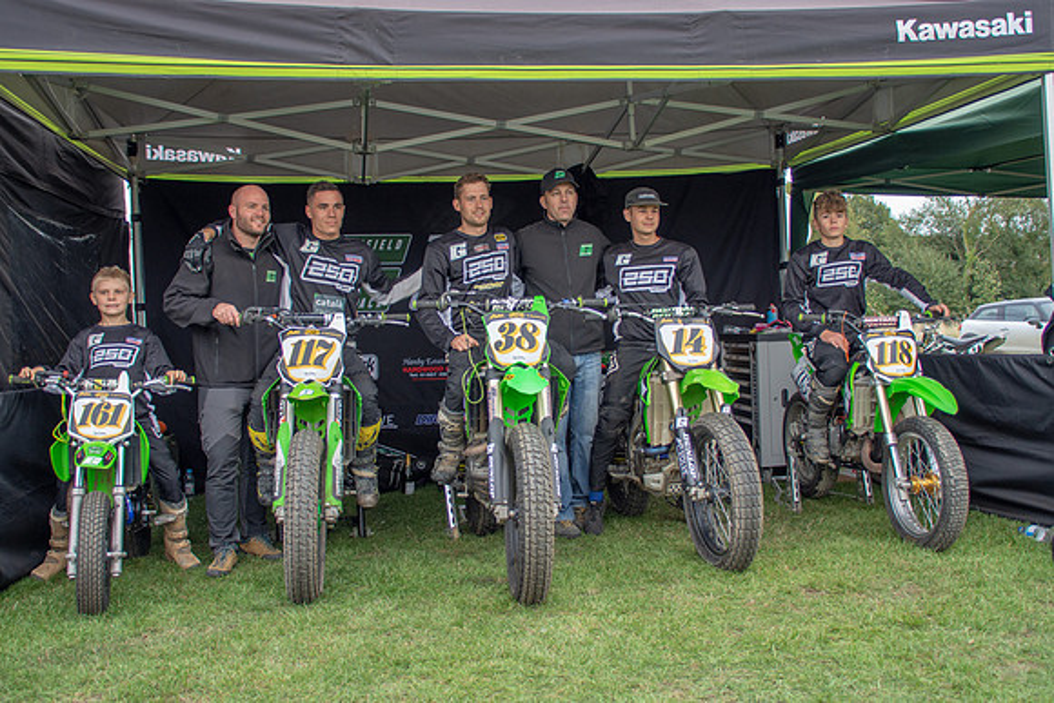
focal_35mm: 37
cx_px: 513
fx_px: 1072
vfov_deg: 36.3
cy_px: 327
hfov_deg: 52.3
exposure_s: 1/50
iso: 320
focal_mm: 22
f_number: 3.5
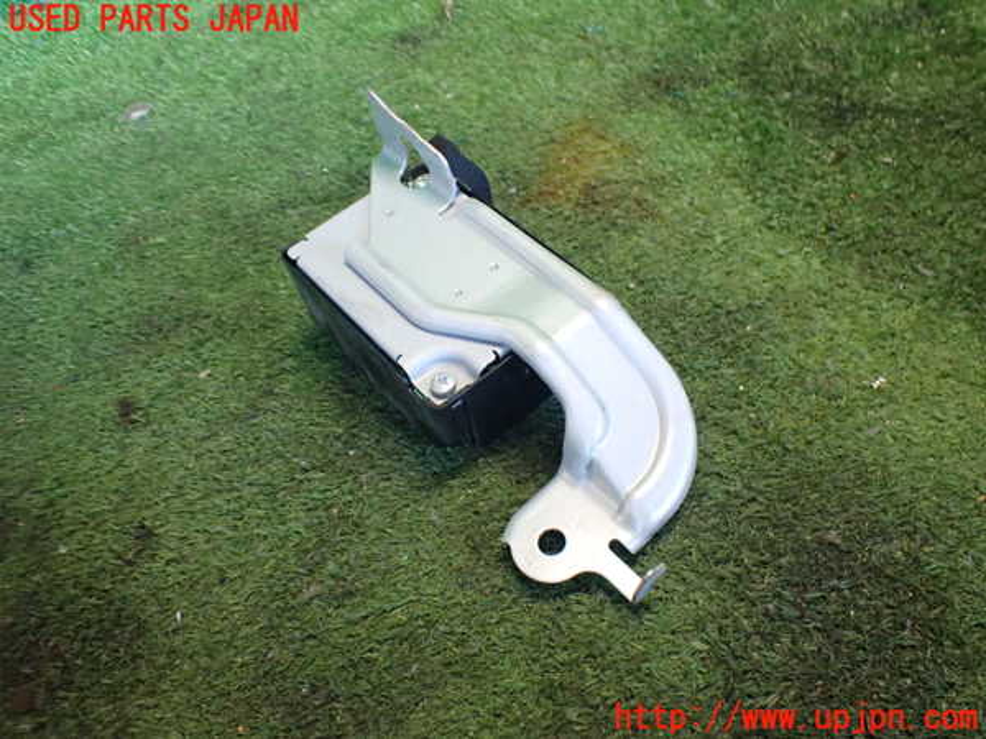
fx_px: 855
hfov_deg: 60.0
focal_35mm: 30
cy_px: 370
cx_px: 493
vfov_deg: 46.8
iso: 800
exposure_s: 1/80
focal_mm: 5.4
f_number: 2.3
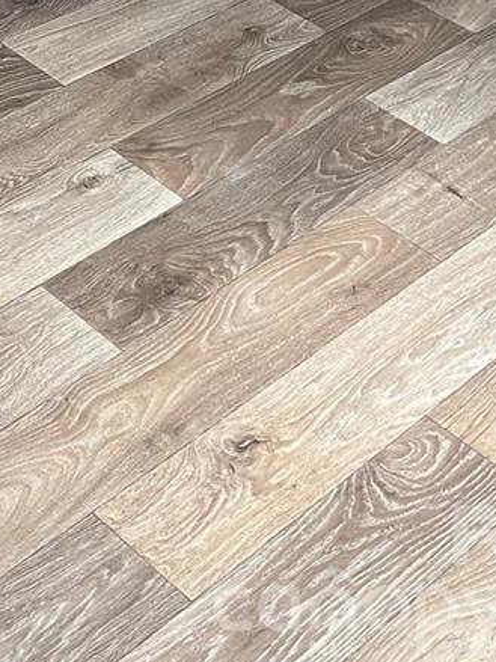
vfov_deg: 17.8
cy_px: -486
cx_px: -145
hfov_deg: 15.5
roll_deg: -3.7
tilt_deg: -16.8
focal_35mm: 91
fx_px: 1739
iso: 160
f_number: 1.6
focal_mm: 5.1
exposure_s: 1/60
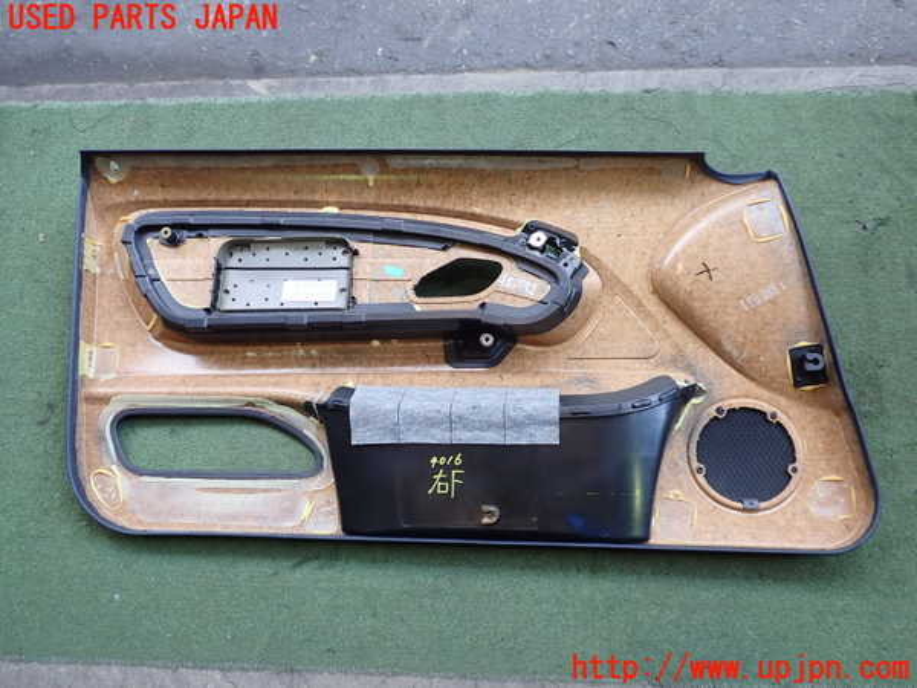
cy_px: 344
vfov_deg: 46.8
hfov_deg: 60.0
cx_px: 458
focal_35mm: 30
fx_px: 795
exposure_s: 1/125
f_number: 2.3
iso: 160
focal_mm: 5.4
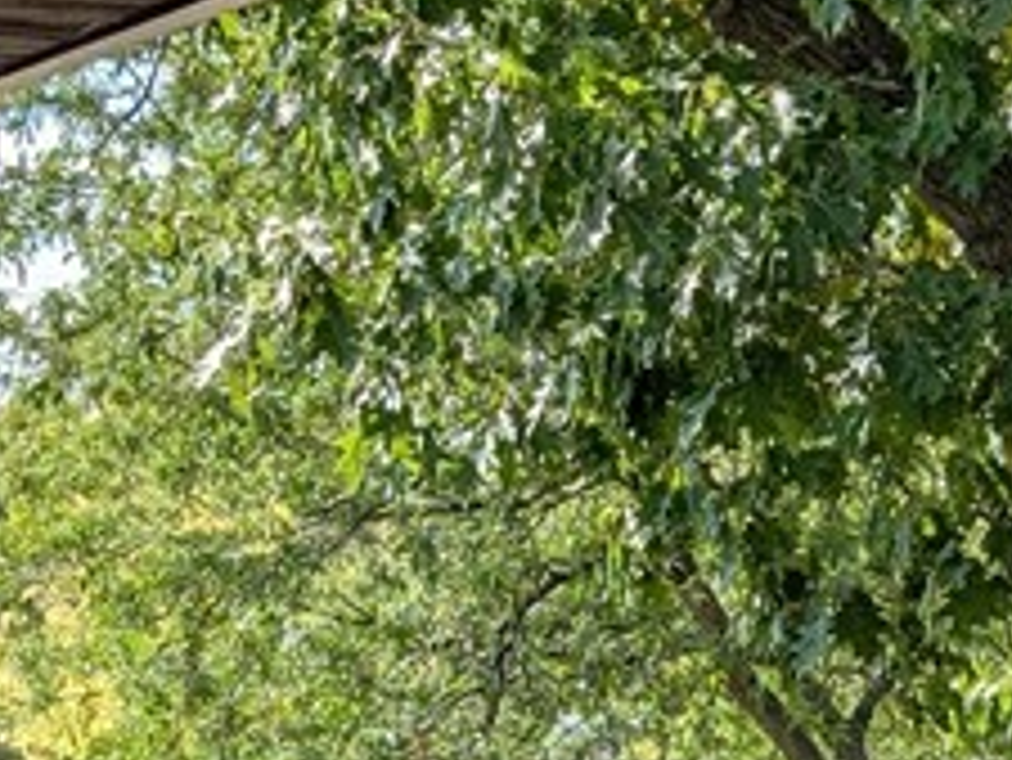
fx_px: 3188
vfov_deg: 12.7
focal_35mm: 109
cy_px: 1250
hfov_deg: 18.0
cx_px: 636
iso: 21
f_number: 1.68
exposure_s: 1/631
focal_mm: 6.9
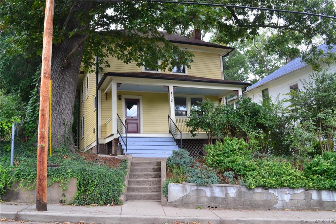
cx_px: 168
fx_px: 308
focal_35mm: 33
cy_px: 112
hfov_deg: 57.2
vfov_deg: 39.9
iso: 400
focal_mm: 22
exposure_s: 1/60
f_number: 8
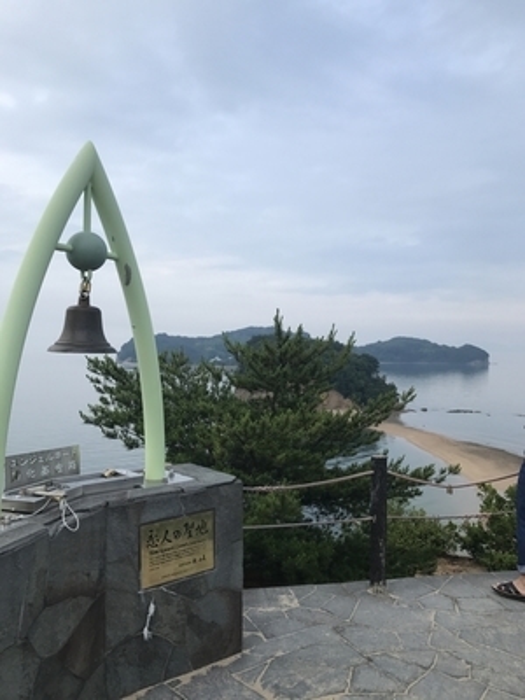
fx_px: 566
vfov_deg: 63.4
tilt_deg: +0.8
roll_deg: +0.1
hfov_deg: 49.7
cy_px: 350
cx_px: 262
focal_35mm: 28
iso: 20
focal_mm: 3.99
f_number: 1.8
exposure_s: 1/465
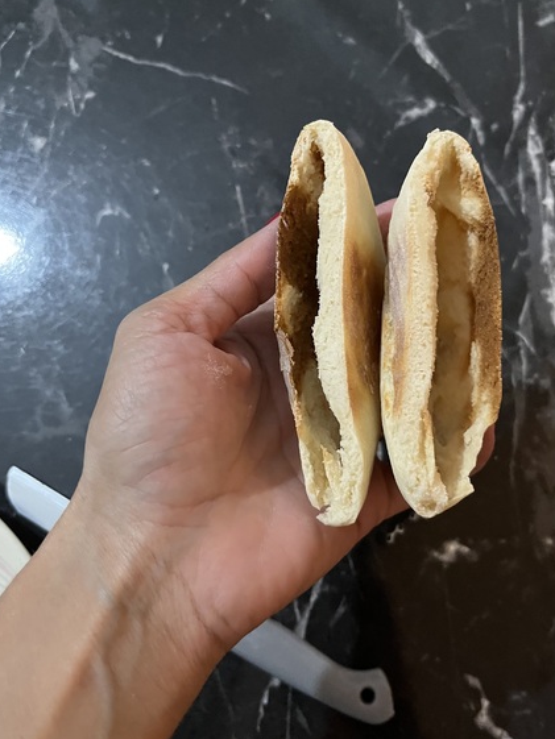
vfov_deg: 56.8
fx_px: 684
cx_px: 324
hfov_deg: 44.0
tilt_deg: -75.6
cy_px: 358
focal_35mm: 32
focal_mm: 5.1
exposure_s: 1/33
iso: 640
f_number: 1.6
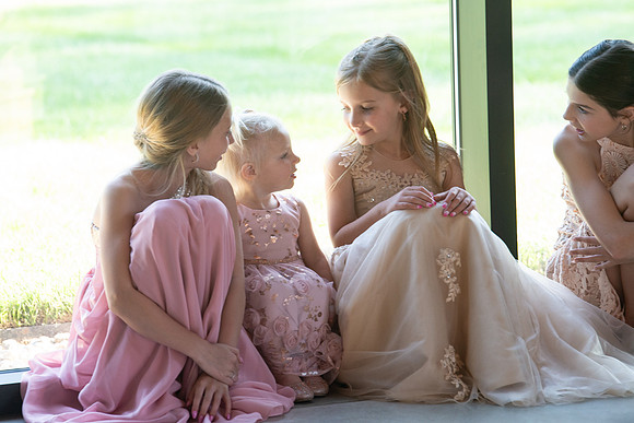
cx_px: 270
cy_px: 187
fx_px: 4154
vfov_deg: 5.8
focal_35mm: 236
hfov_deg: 8.7
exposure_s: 1/160
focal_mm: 200
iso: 1000
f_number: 6.3
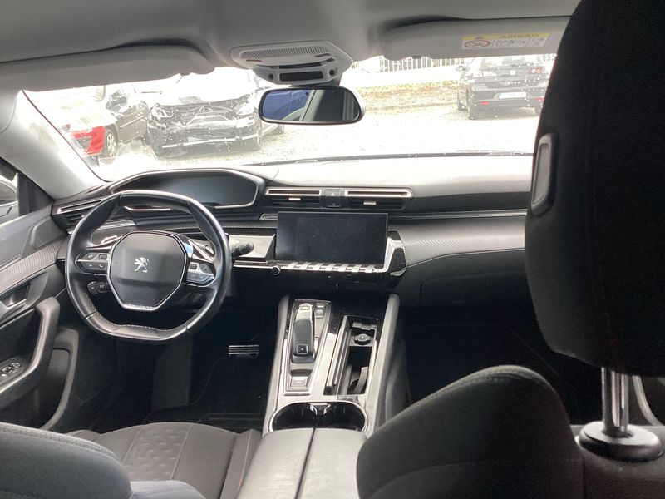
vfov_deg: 45.4
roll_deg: +3.9
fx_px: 596
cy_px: 250
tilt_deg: -18.7
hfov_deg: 58.4
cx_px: 332
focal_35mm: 31
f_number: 2.4
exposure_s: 1/120
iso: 80
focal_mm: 3.3
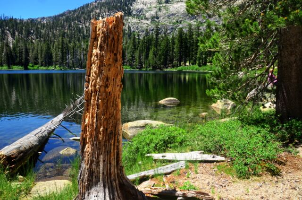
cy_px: 100
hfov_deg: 67.5
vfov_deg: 47.7
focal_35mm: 27
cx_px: 151
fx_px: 226
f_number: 16
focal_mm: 18
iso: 200
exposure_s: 1/60
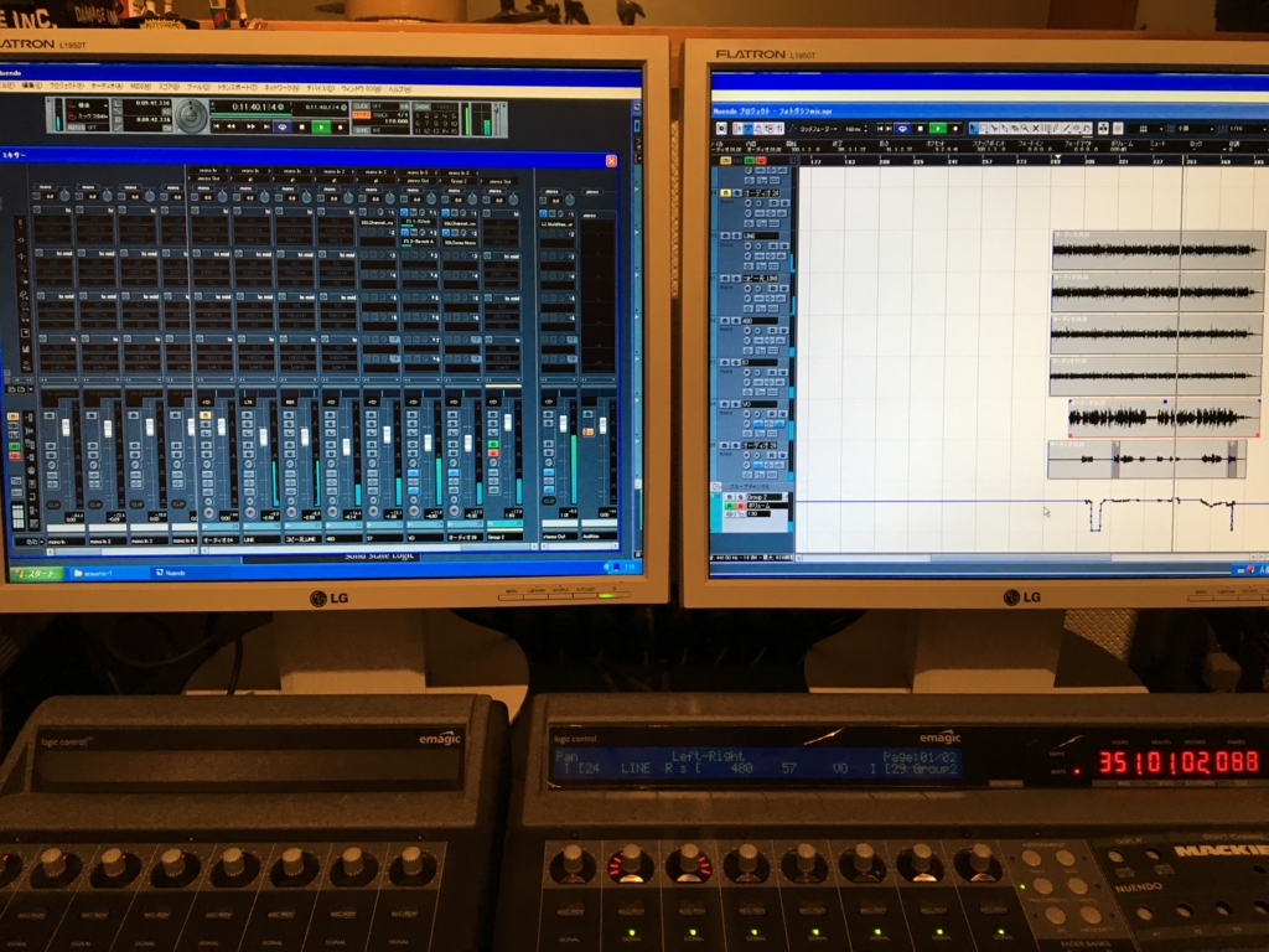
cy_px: 476
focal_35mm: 29
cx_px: 634
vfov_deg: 48.2
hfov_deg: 61.7
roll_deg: +0.1
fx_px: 1063
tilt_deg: -22.8
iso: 40
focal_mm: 4.15
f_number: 2.2
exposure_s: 1/30
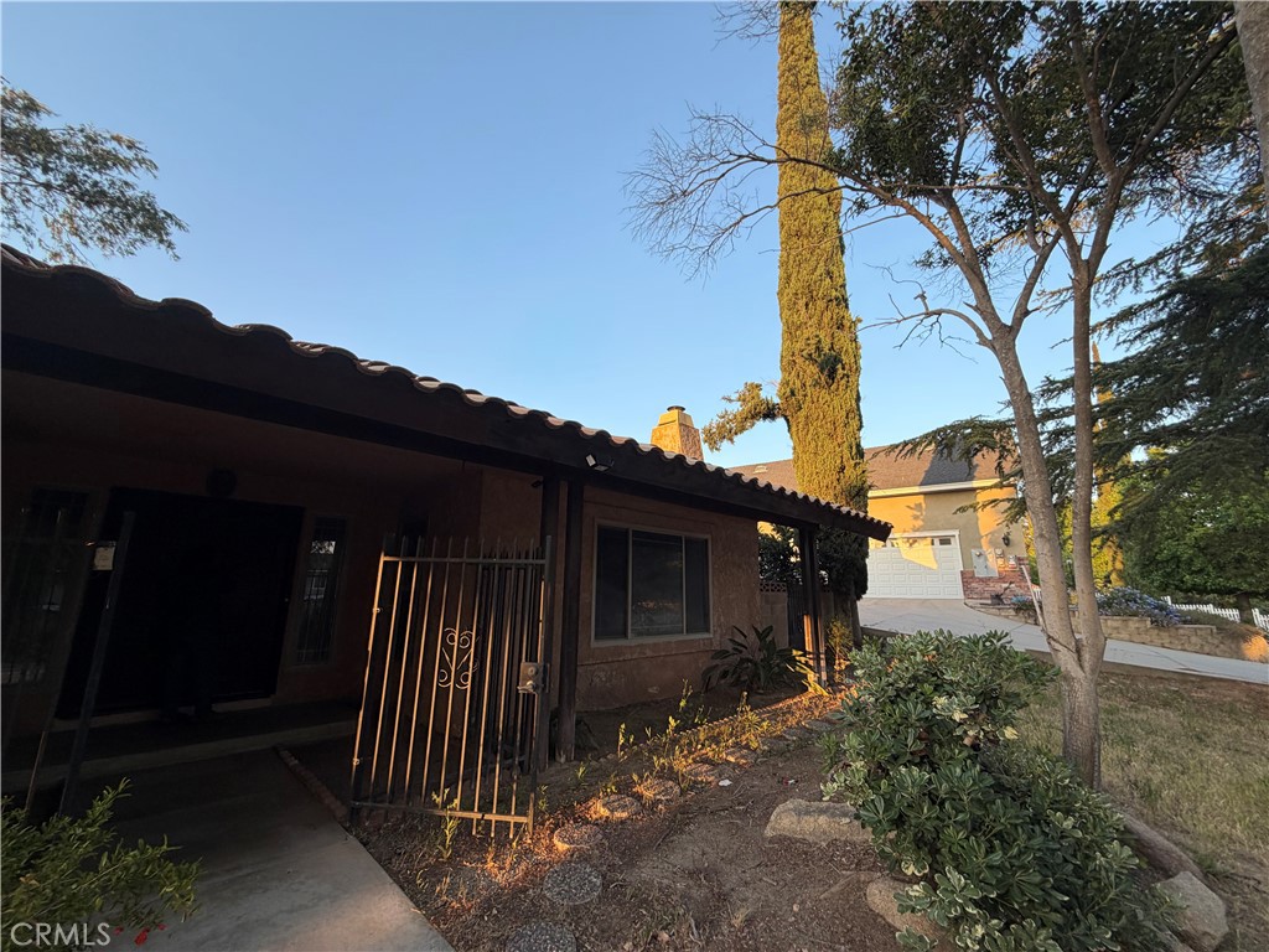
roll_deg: +0.2
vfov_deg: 85.7
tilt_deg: +14.3
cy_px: 476
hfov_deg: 102.1
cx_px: 634
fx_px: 513
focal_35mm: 14
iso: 40
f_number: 2.2
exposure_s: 1/183
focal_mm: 2.22
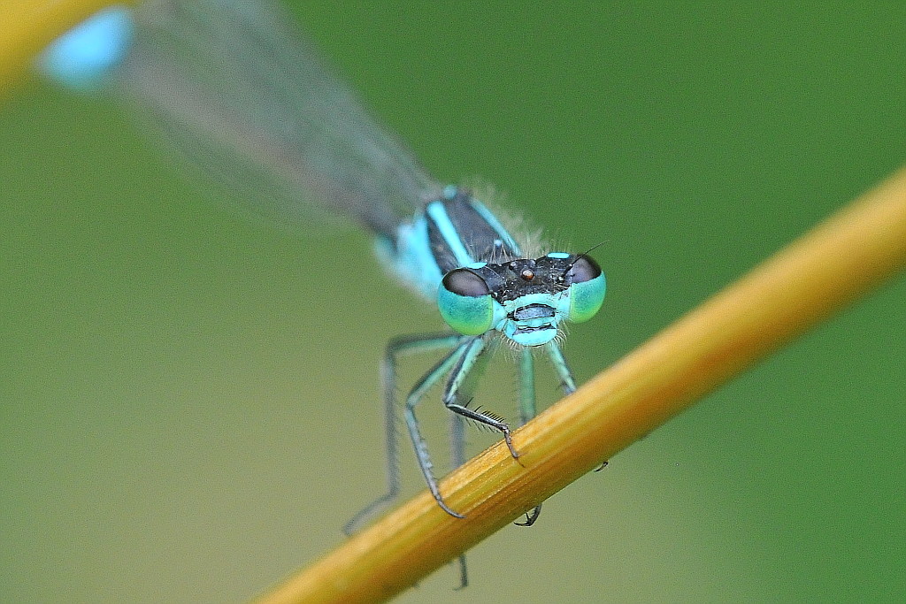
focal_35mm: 200
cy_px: 302
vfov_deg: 6.9
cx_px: 453
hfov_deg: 10.3
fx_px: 5034
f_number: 10
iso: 1000
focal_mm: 200
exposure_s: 1/320
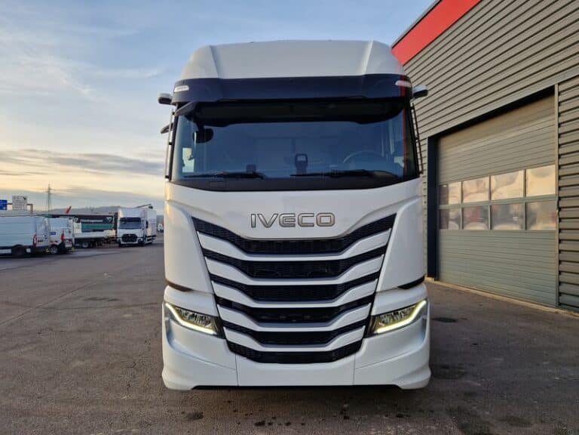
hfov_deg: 73.9
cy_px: 218
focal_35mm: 23
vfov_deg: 58.9
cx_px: 290
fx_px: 385
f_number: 1.8
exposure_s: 1/180
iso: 50
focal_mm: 5.4
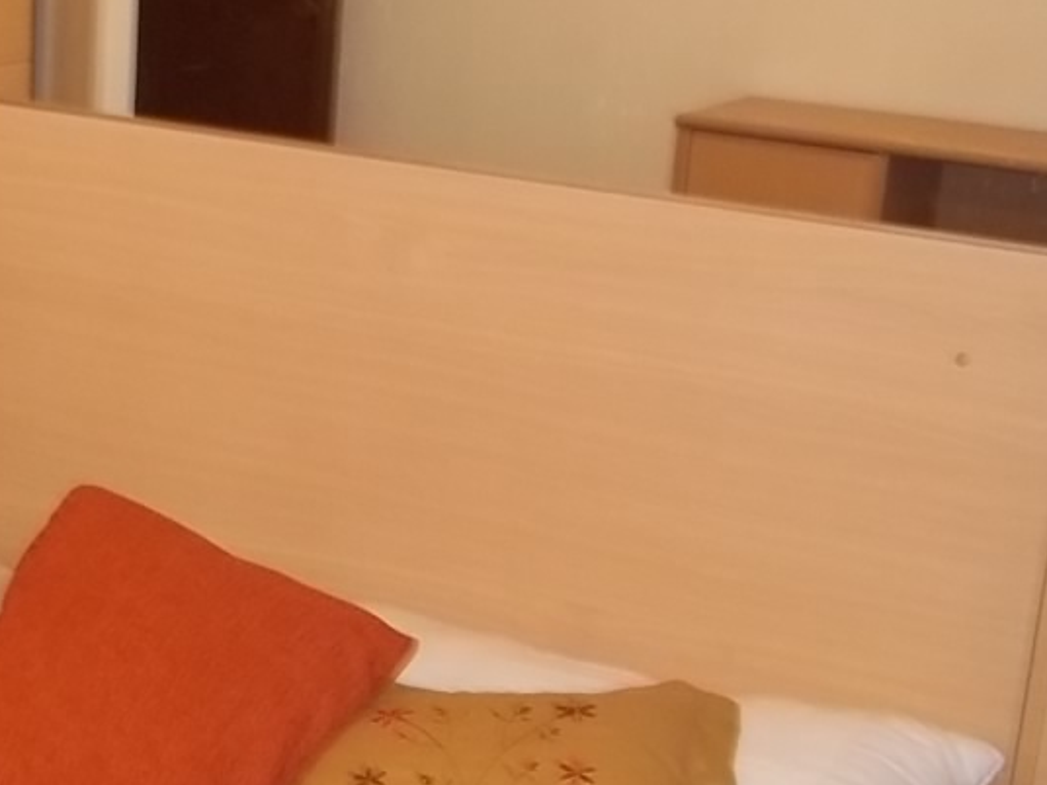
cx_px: 254
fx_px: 2601
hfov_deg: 22.5
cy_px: 709
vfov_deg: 16.9
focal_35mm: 86
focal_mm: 6.5
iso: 160
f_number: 3.1
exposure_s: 1/30
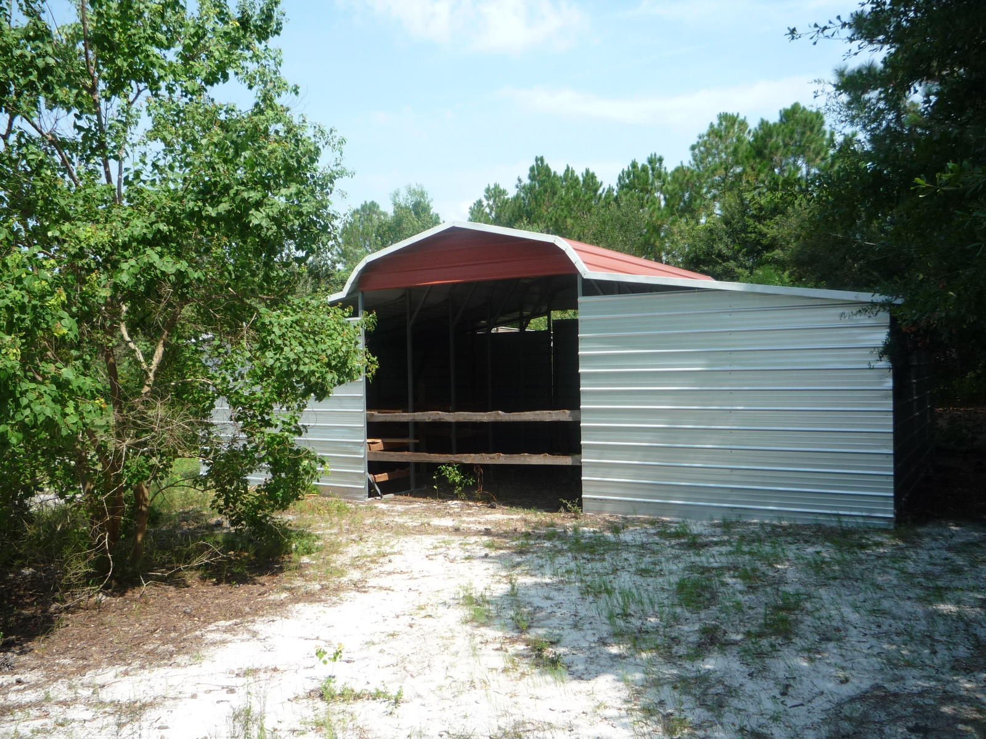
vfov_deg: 46.8
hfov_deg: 60.0
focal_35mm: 30
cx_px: 493
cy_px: 370
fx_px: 855
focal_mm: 5.2
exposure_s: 1/400
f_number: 4
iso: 100
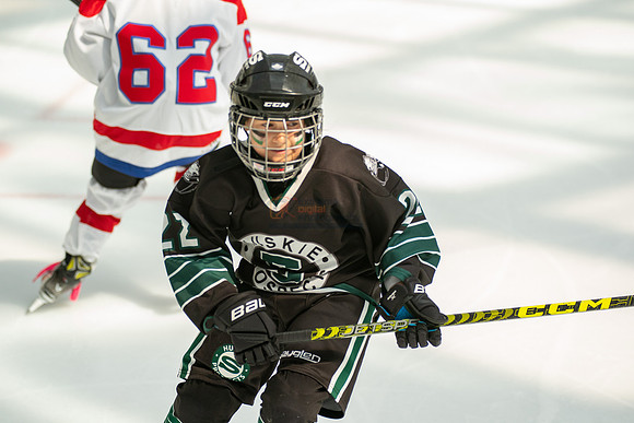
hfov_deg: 13.1
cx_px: 317
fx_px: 2765
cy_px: 212
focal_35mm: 157
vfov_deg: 8.7
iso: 1600
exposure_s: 1/2500
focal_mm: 157
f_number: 3.5
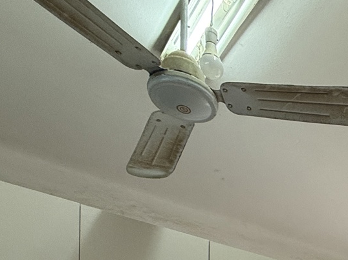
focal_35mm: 50
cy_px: 436
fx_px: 502
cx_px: 442
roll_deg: +0.1
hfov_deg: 30.7
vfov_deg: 21.7
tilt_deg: +0.8
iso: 80
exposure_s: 1/100
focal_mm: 2.22
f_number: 2.2
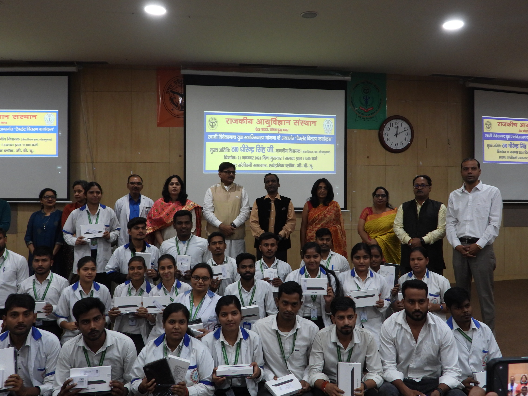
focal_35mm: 30
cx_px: 264
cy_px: 198
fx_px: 458
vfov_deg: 46.8
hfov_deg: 60.0
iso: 220
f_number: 3.2
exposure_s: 1/30
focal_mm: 5.4
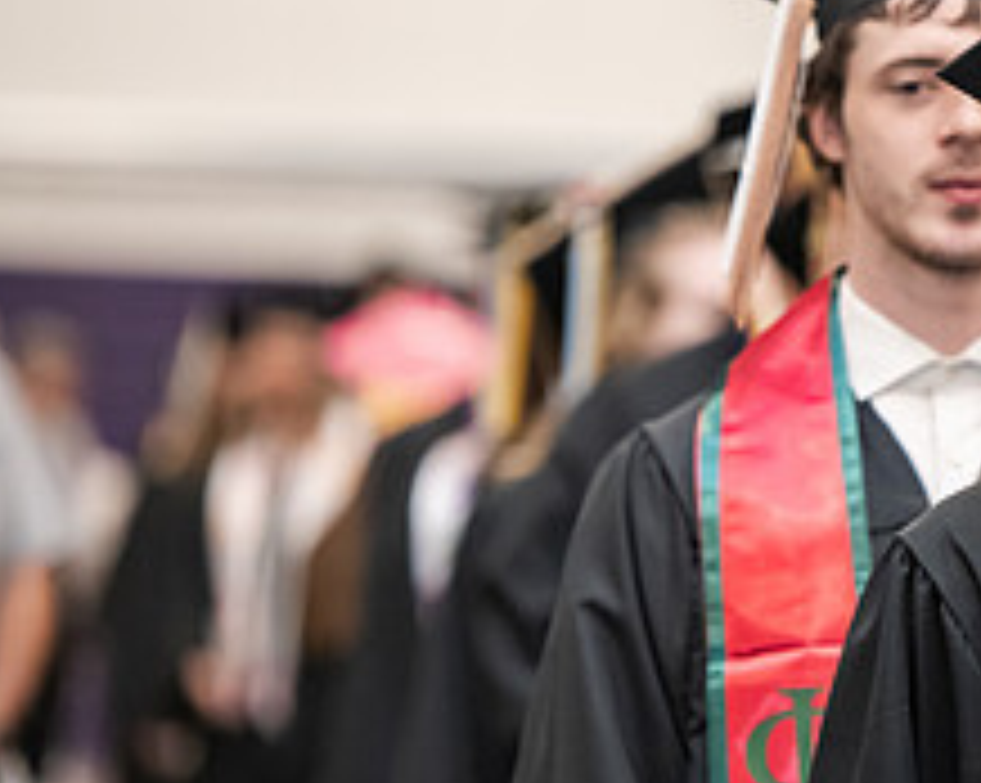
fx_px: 11951
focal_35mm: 412
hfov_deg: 4.7
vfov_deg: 3.8
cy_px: 322
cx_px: 1278
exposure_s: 1/200
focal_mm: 165
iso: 2500
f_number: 3.2
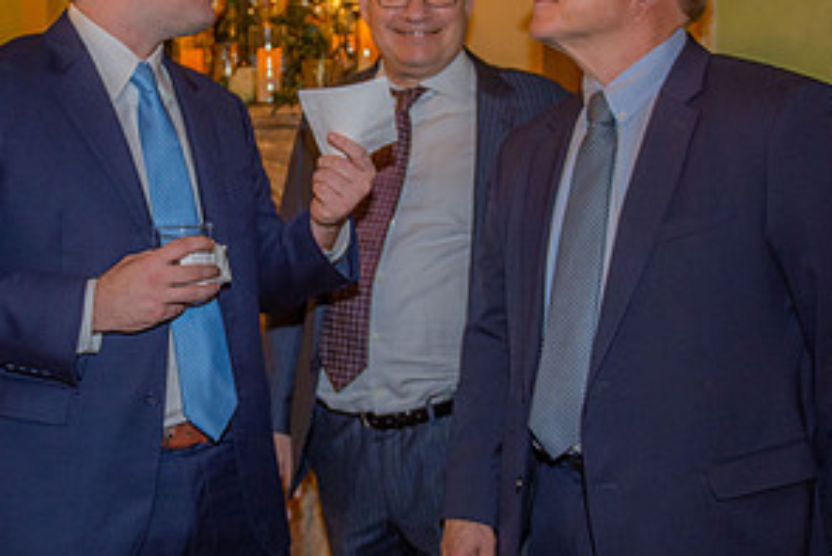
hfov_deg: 37.1
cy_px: 248
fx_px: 1225
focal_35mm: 53
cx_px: 271
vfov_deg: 25.5
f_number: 2.8
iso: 1250
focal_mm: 27
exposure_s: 1/100
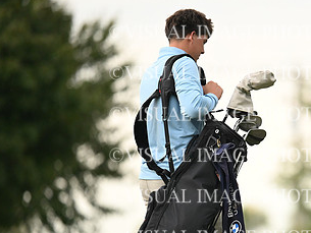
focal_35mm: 731
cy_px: 176
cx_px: 257
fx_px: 6570
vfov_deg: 2.0
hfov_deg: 2.7
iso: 4000
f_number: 4.5
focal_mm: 400
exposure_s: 1/3200
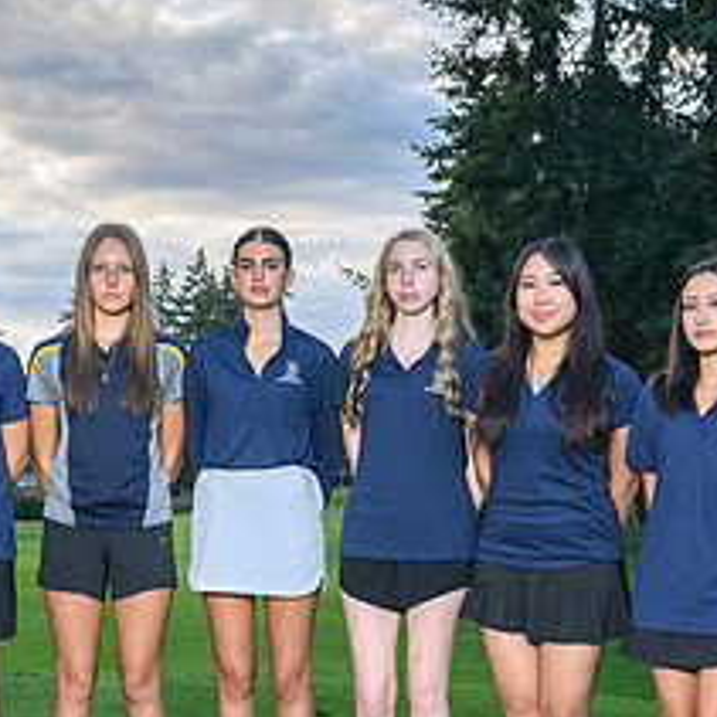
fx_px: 1875
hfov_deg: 21.5
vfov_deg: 21.5
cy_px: 518
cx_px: 197
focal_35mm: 80
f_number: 6.3
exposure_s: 1/125
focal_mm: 28
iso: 320
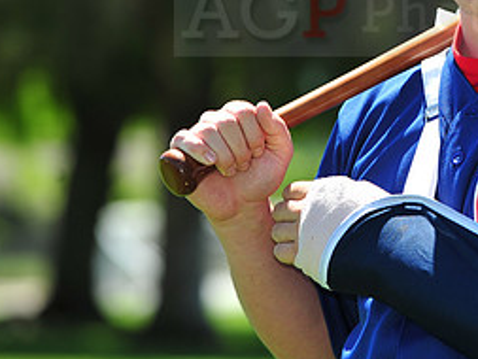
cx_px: 491
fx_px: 5333
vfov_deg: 3.9
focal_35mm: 386
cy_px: 0
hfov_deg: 5.1
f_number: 5.6
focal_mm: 175
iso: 200
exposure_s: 1/500
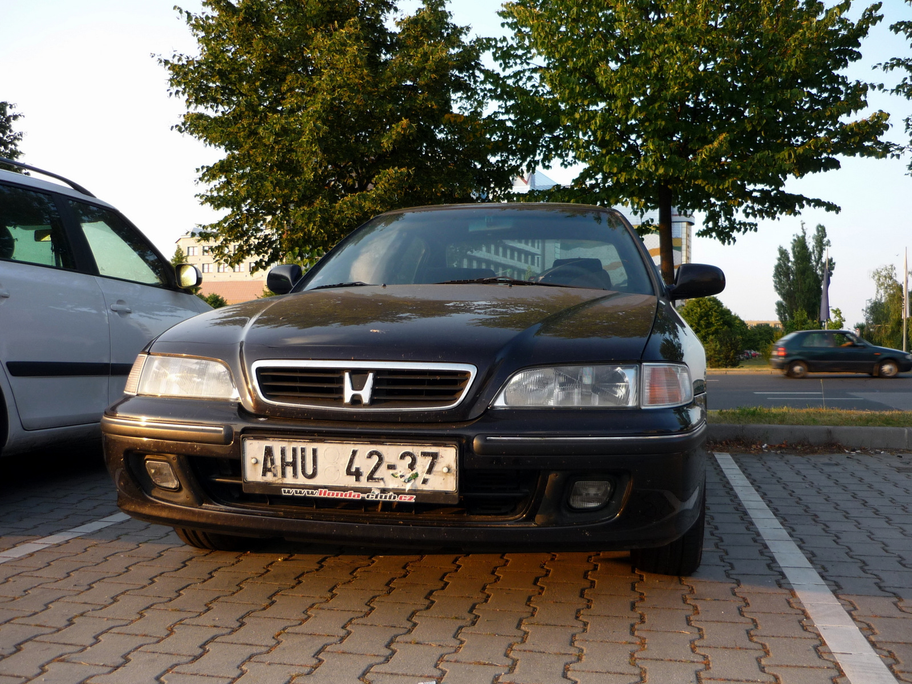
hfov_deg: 55.4
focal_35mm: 33
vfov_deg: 42.9
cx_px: 456
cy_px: 342
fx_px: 869
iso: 100
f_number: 2.8
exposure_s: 1/160
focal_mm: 5.5
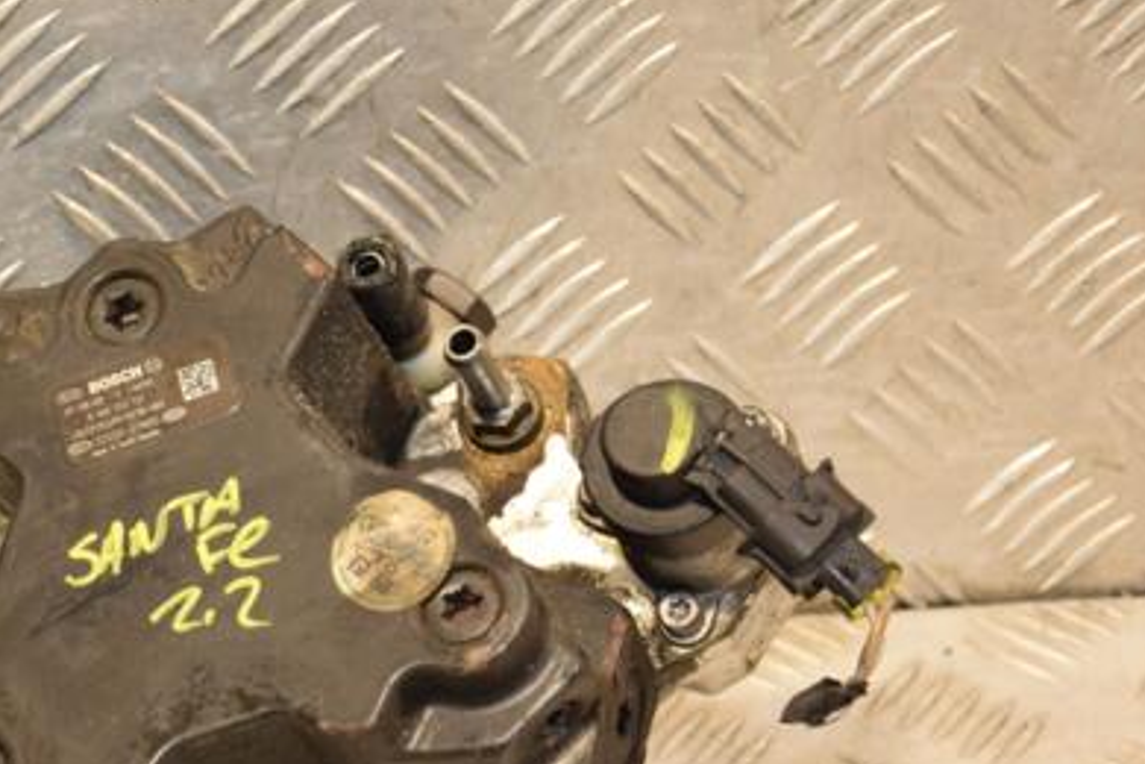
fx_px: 4548
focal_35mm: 143
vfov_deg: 9.6
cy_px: 523
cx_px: 358
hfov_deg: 14.3
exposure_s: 1/160
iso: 800
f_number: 5.3
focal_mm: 62
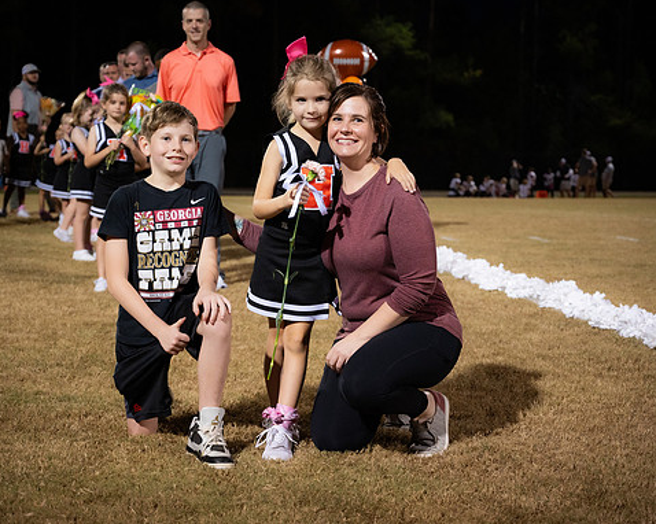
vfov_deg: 23.1
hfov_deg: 28.7
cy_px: 262
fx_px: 1281
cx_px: 309
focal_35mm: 66
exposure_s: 1/250
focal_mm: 58
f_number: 4
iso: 3200
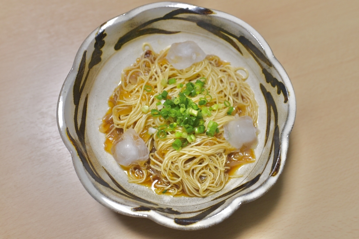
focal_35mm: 35
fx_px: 349
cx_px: 180
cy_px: 120
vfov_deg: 37.9
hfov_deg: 54.4
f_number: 4
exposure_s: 1/60
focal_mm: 35
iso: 450
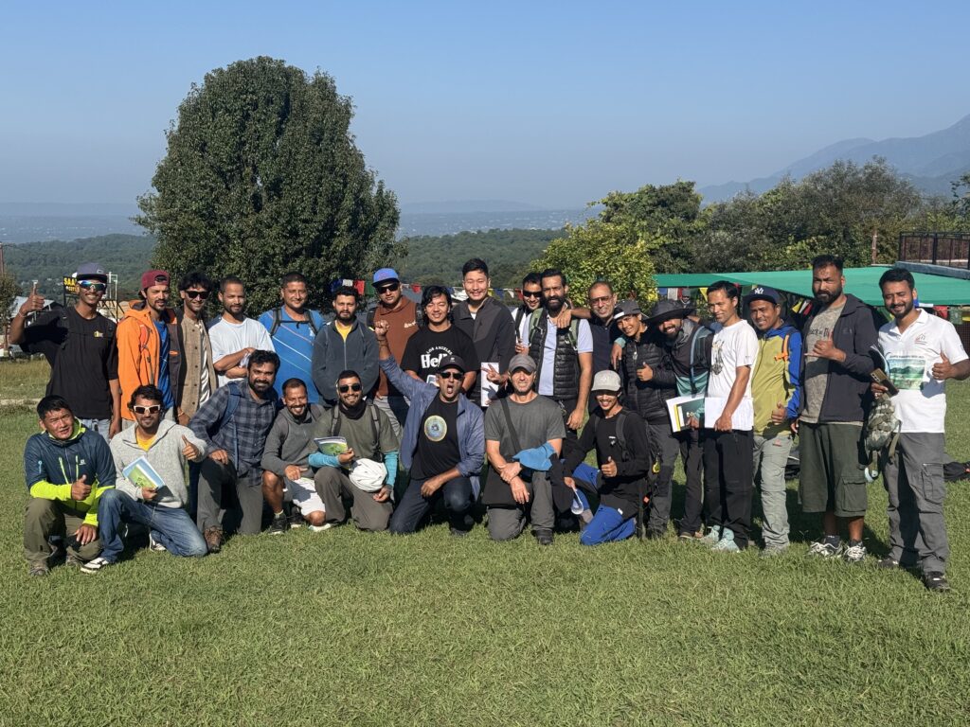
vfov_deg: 30.3
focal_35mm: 48
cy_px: 364
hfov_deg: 39.7
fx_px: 1345
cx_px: 485
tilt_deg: -7.0
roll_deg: -1.7
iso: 64
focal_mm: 6.76
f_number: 1.78
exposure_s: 1/4608
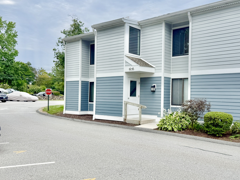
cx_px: 159
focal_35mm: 32
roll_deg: -0.5
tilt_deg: +6.5
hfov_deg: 55.7
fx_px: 222
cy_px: 71
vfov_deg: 43.9
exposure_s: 1/3953
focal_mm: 6.76
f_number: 1.78
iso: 80
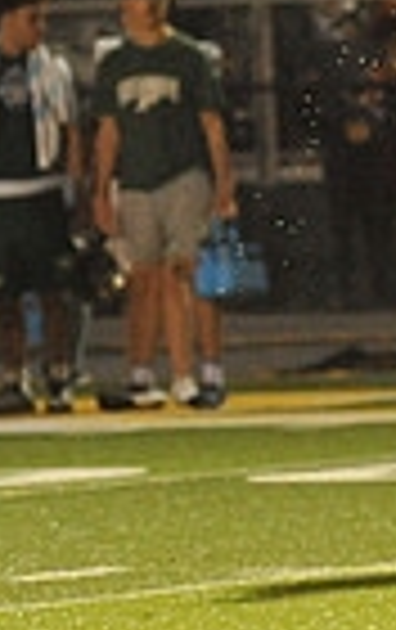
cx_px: 904
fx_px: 14514
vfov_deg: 2.5
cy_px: 194
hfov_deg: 1.6
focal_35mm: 844
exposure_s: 1/250
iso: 6400
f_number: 5
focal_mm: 200
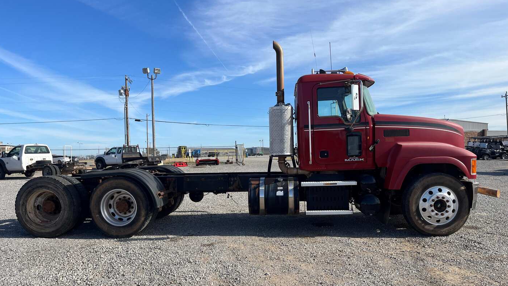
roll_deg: +1.4
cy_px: 170
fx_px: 391
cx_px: 258
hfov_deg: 66.1
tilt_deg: -1.2
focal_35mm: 29
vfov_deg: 40.0
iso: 50
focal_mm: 5.1
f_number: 1.6
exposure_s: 1/3521
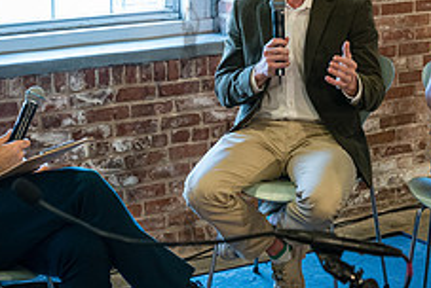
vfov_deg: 12.1
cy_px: 17
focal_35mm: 113
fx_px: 1355
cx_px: 219
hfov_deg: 18.1
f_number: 5.6
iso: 2500
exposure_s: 1/160
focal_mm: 42
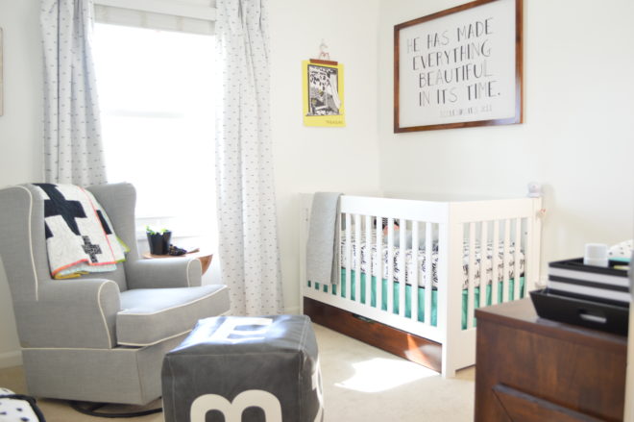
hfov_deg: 62.0
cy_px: 211
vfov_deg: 43.5
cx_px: 317
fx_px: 528
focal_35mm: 30
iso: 400
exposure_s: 1/15
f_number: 3.8
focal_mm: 20
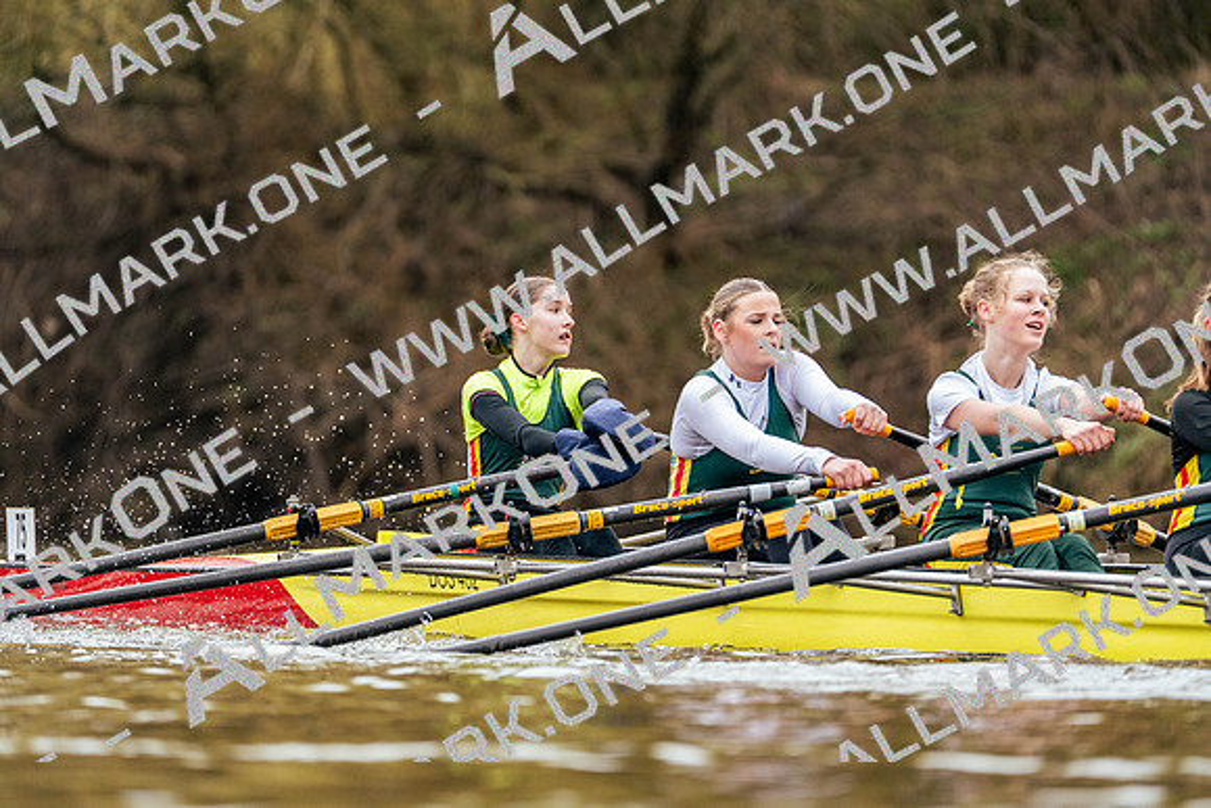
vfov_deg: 2.7
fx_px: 17024
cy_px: 404
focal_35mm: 506
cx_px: 606
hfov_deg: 4.1
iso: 2000
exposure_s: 1/2000
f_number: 6.3
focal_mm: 506
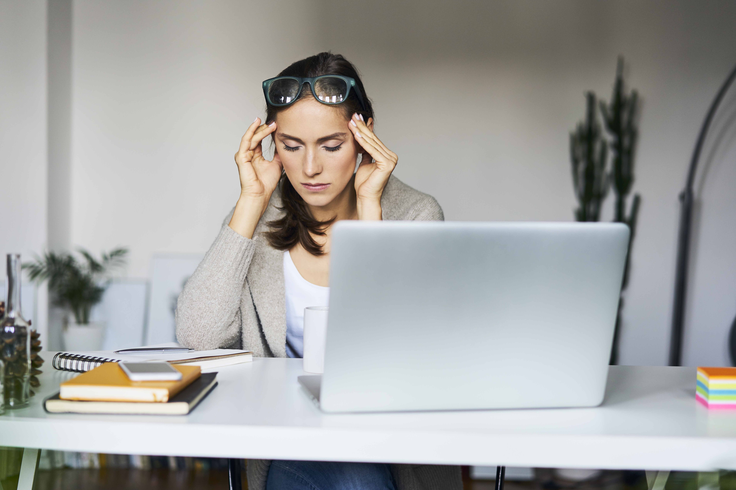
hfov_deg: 36.3
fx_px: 1124
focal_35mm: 55
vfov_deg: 24.6
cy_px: 245
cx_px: 368
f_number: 2.2
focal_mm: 55
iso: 320
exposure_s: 1/160
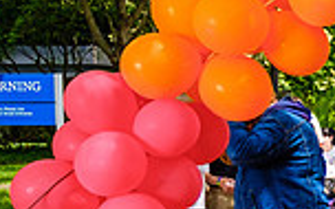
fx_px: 1032
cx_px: 662
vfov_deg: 11.5
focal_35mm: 113
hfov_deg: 15.1
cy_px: 174
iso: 400
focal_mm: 16.5
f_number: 2.8
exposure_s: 1/2000
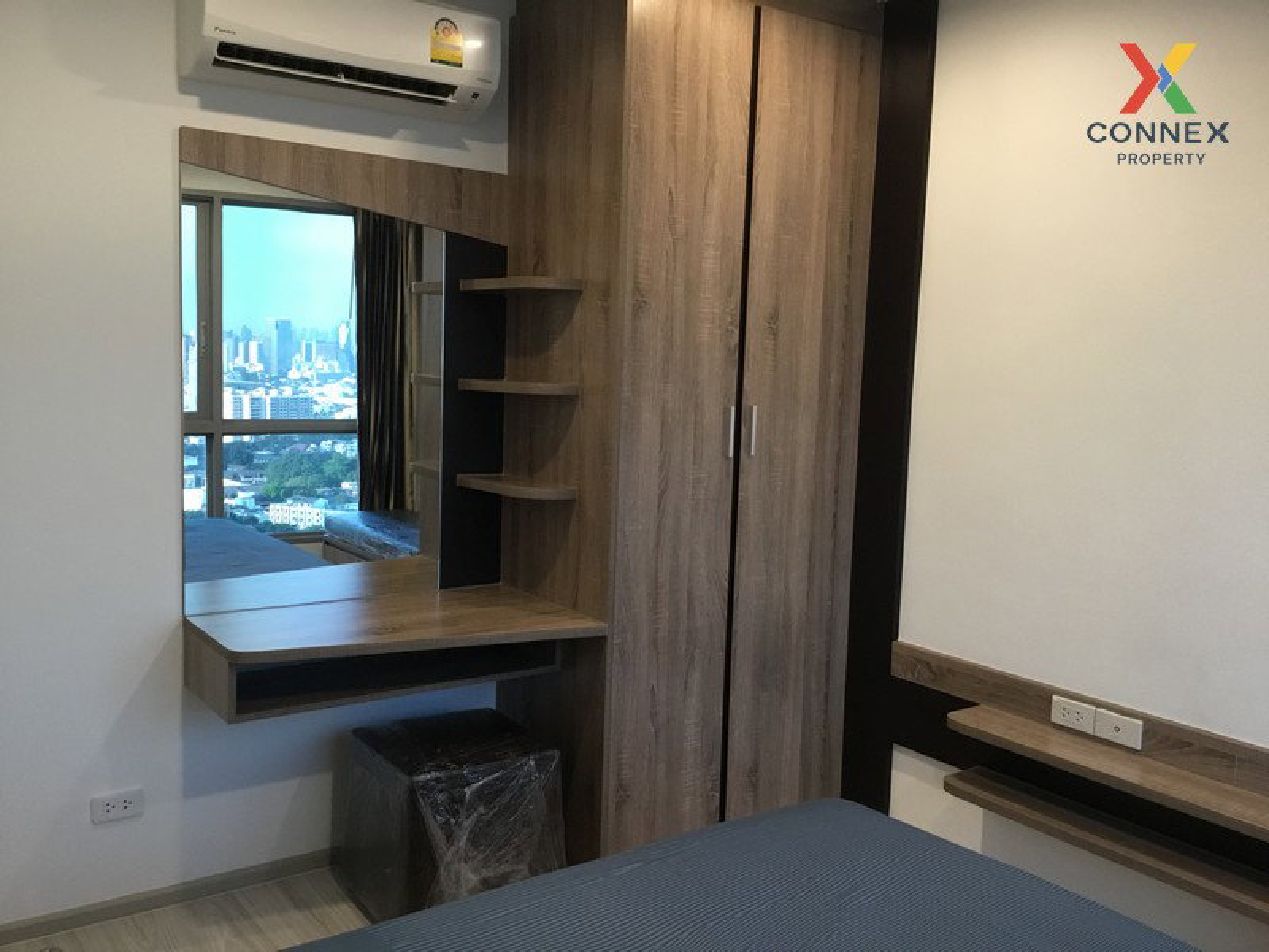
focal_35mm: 31
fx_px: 1136
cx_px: 634
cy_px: 476
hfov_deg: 58.4
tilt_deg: -6.6
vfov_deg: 45.4
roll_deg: -1.1
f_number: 2.4
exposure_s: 1/33
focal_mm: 3.3
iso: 160
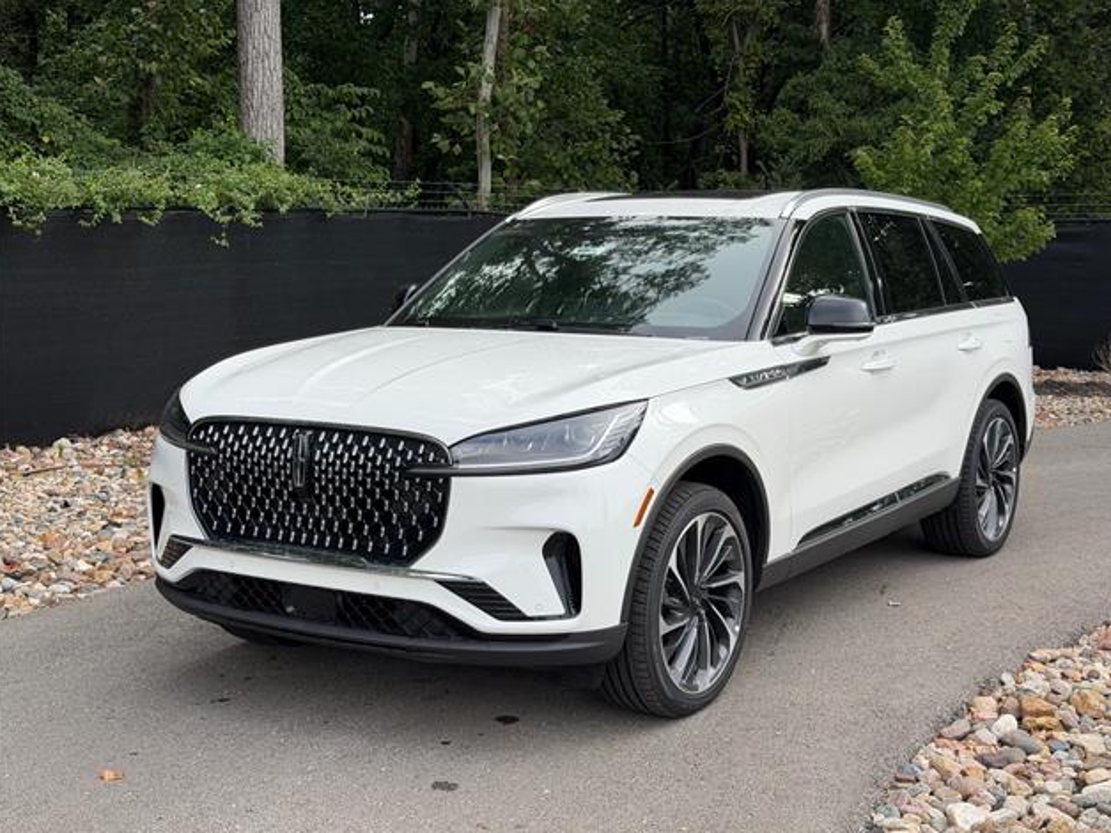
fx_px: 1572
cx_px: 562
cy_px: 422
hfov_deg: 38.9
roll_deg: -2.2
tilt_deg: -7.0
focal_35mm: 49
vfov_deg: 29.7
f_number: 1.78
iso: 64
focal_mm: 6.76
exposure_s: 1/1484
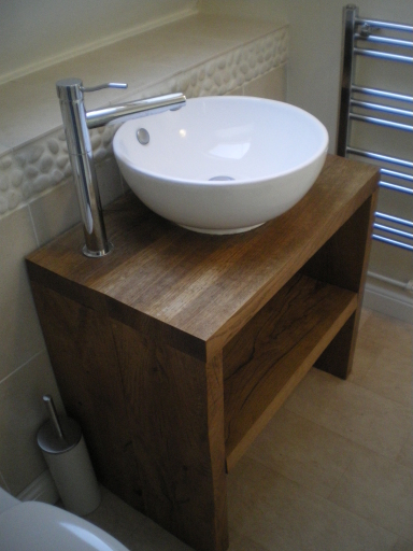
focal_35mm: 36
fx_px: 573
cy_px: 276
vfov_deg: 51.4
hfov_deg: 39.7
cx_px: 206
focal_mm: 6.3
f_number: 3.1
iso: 500
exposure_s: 1/50
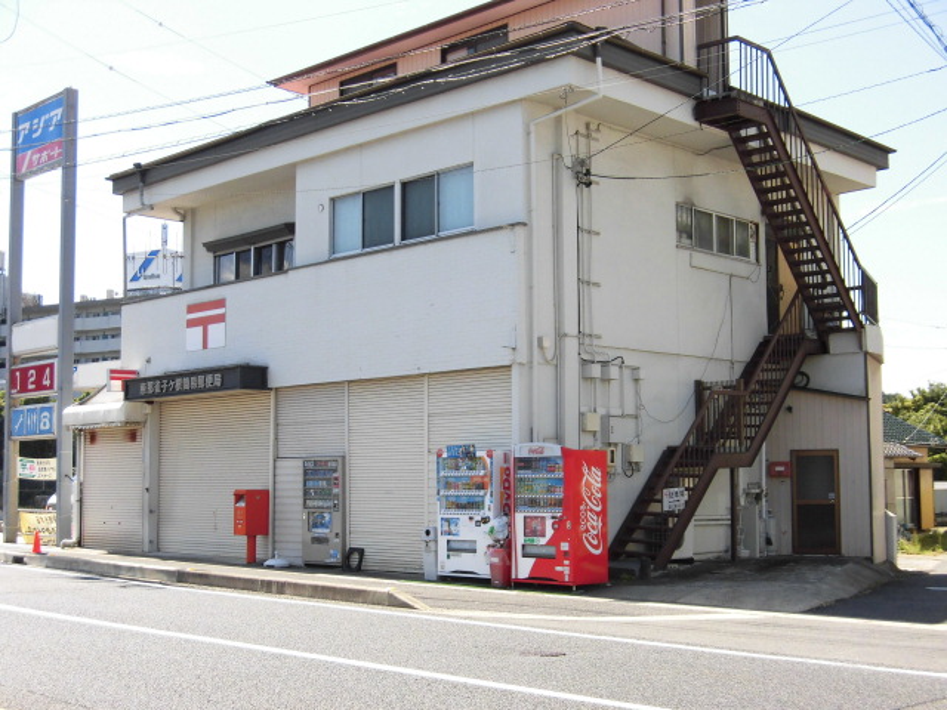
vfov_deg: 28.6
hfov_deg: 37.5
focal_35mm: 51
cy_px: 355
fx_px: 1395
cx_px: 474
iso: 100
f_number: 4
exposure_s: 1/400
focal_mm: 9.16
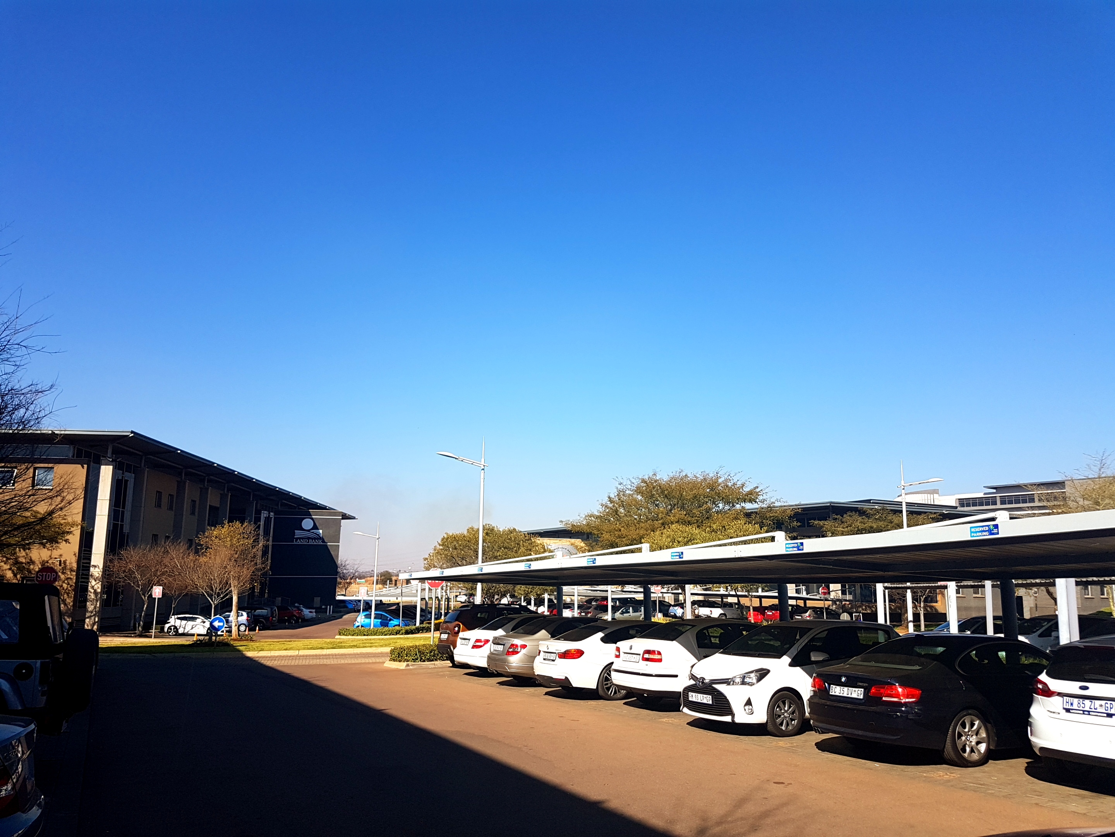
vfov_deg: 53.1
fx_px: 837
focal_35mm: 26
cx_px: 558
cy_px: 418
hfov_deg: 67.3
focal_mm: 4.2
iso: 40
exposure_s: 1/1996
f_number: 1.7
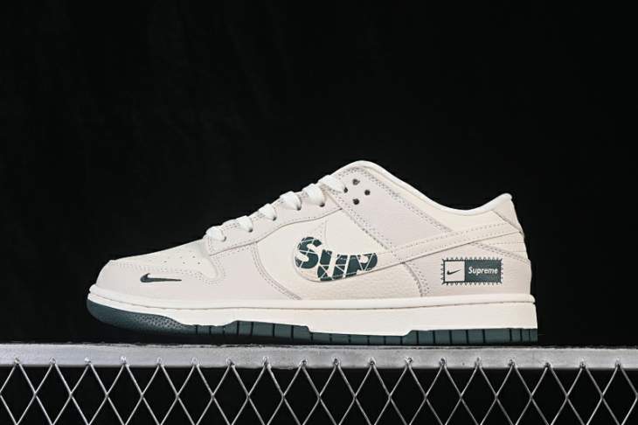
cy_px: 212
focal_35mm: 75
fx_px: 1329
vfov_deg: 18.2
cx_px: 319
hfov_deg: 27.0
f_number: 8
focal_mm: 50
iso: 160
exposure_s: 1/80
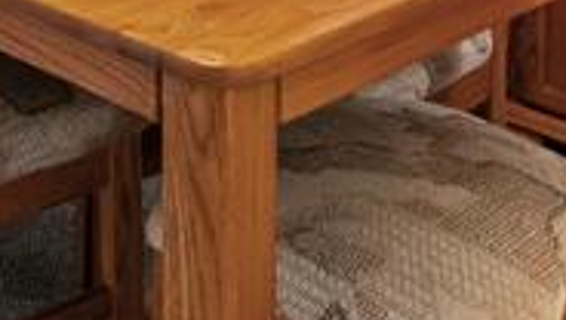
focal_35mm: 93
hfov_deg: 21.0
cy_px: -517
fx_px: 1397
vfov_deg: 10.6
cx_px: -154
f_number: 4
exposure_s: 1/125
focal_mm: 16
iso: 6400
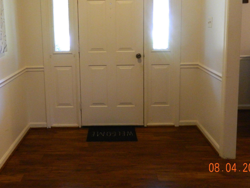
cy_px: 57
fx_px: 267
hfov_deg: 49.9
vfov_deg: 38.1
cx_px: 103
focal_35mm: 37
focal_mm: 4.5
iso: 400
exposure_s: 1/25
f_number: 3.1
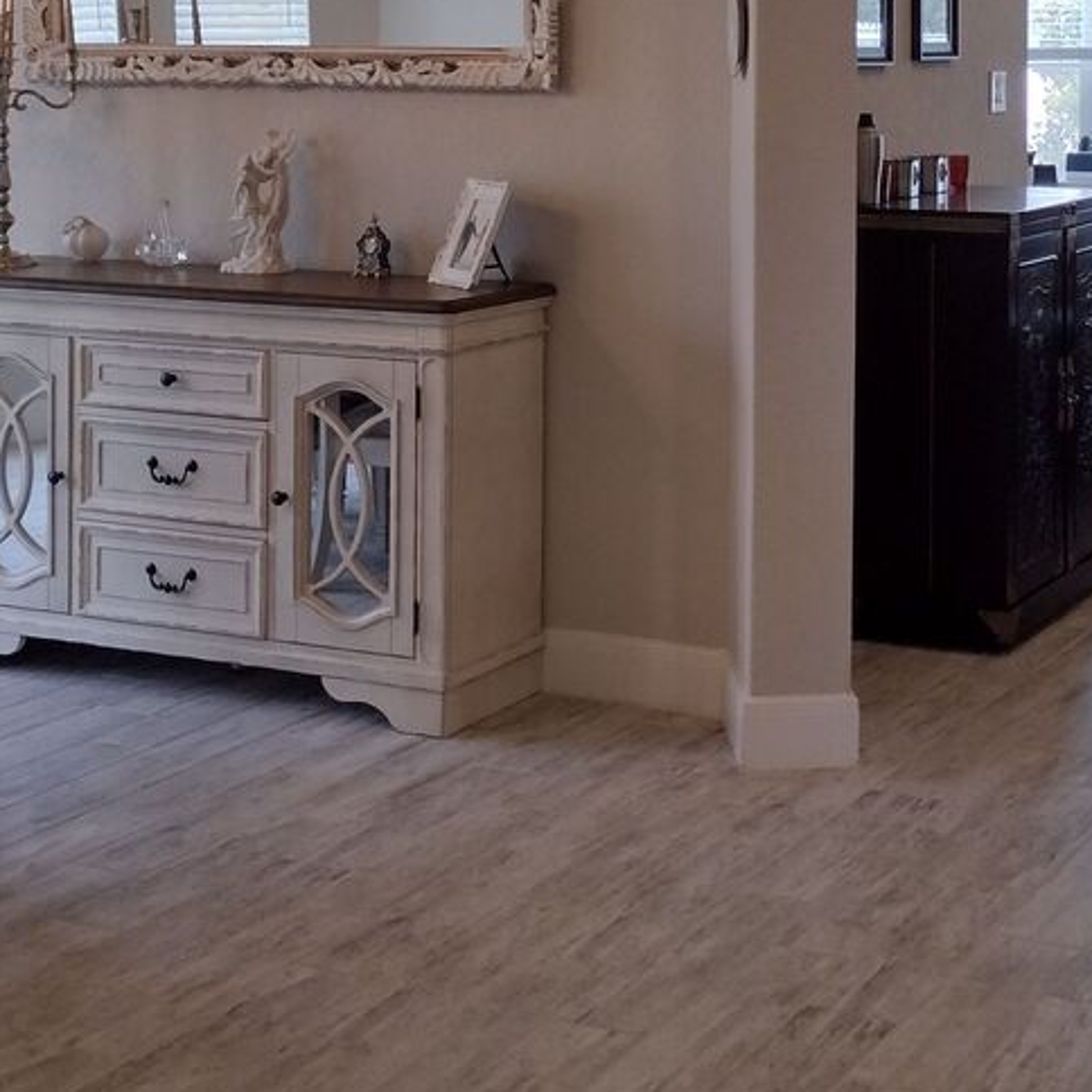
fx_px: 2534
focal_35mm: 71
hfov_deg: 24.1
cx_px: 787
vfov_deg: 23.6
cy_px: 83
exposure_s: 1/120
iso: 131
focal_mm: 4.71
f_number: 1.7
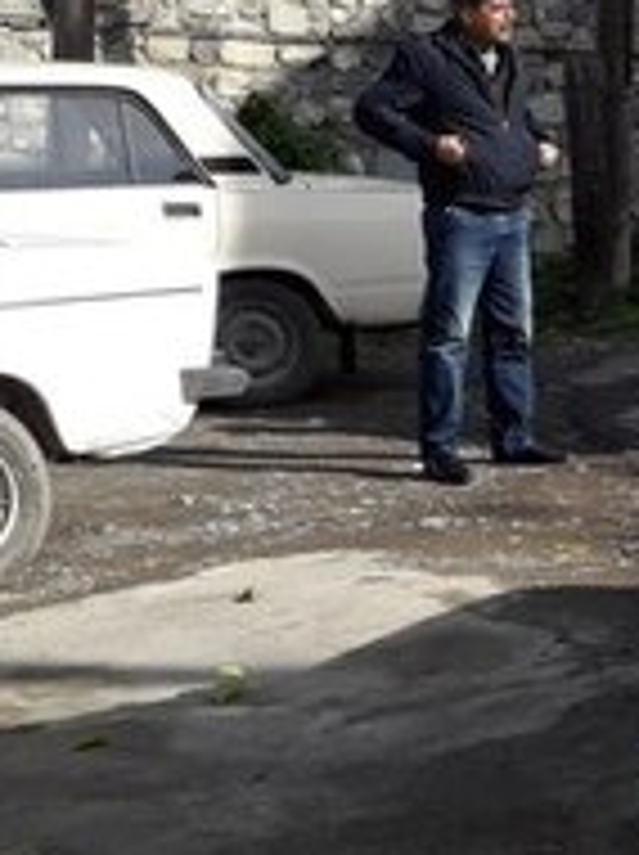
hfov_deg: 13.7
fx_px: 2319
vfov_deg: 20.8
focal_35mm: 94
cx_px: 1220
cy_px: 623
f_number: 1.9
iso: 40
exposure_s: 1/1145
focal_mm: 3.6
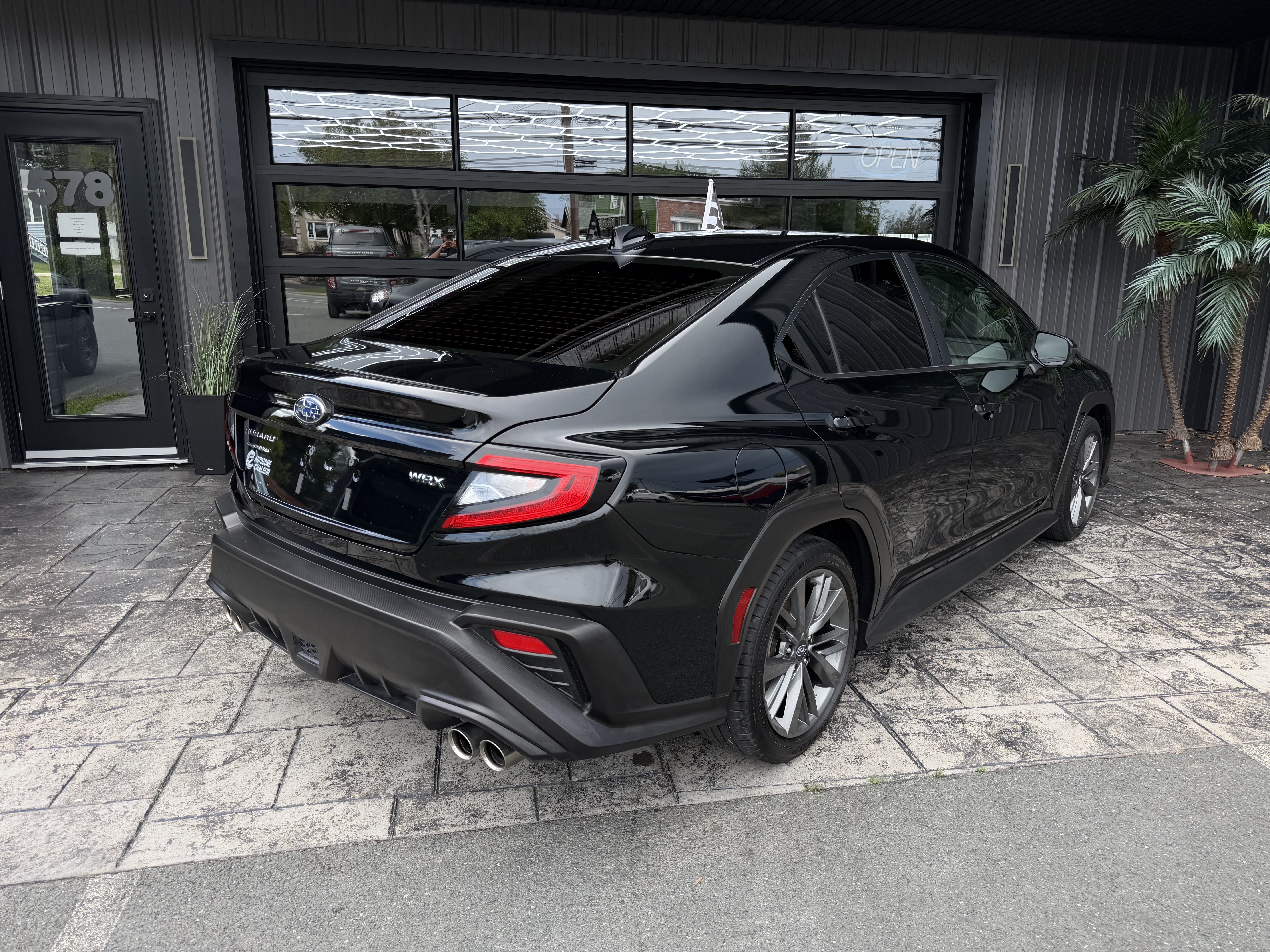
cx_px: 635
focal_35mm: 24
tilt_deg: -12.9
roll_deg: -0.6
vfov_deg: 56.8
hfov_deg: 71.6
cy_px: 476
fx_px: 881
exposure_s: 1/1005
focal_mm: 6.76
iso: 80
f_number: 1.78
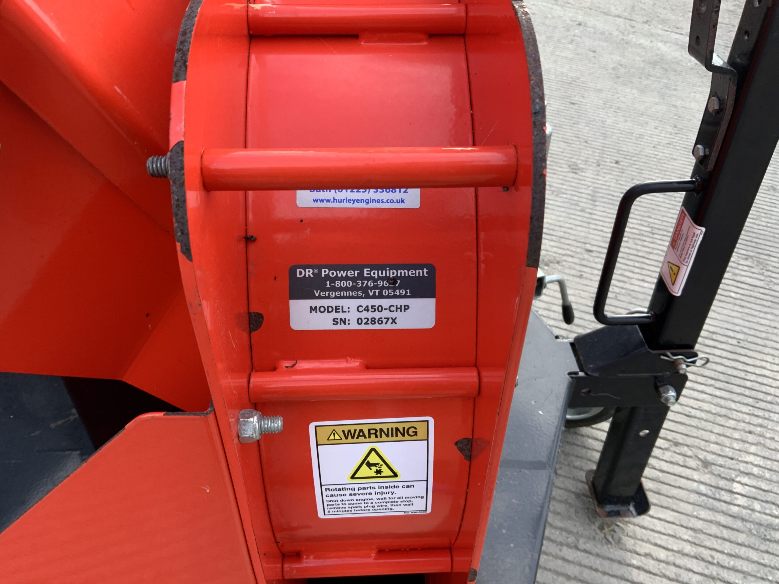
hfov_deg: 61.7
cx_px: 390
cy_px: 292
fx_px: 653
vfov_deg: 48.2
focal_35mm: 29
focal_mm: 3
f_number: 1.8
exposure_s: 1/155
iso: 16
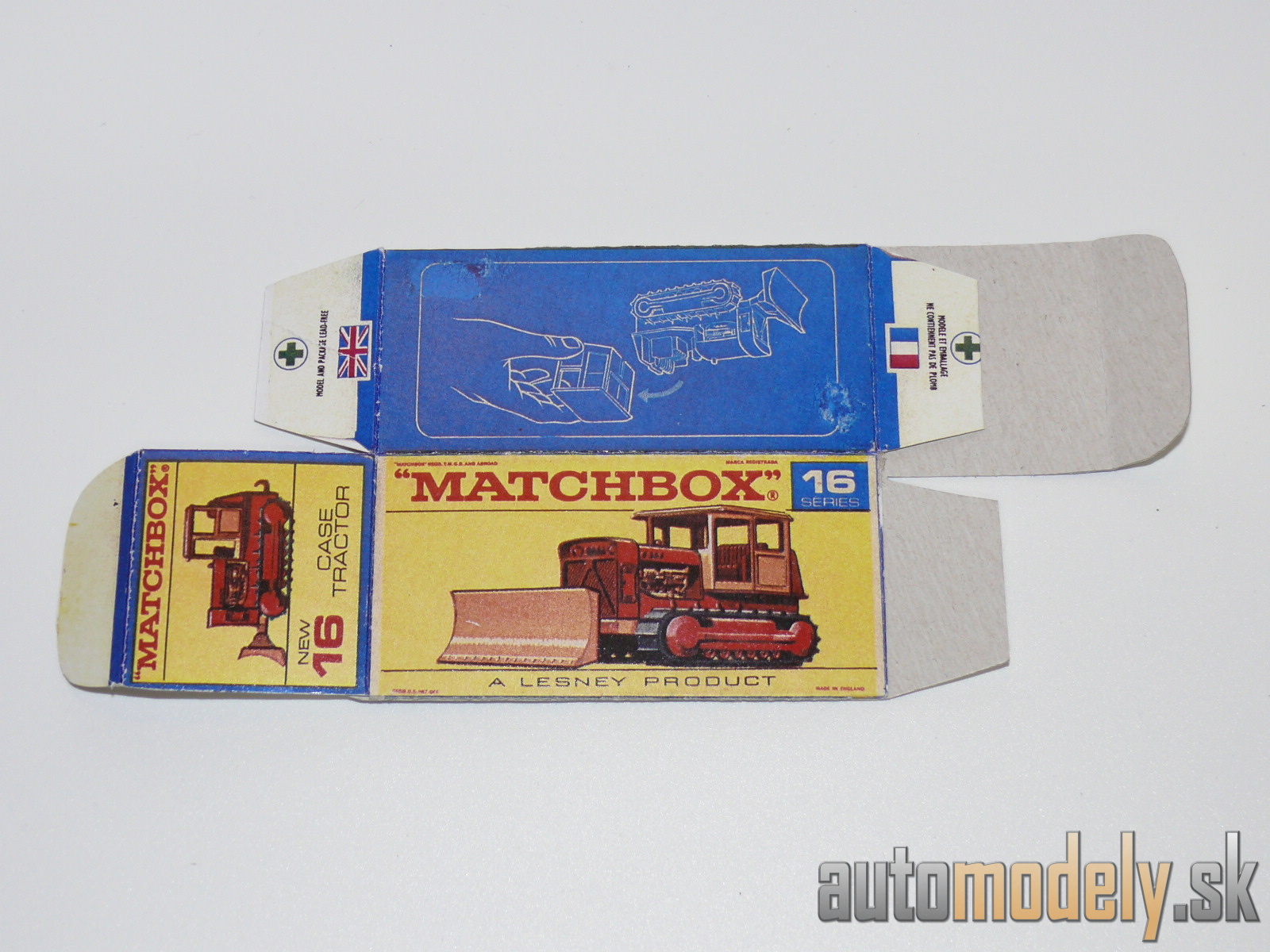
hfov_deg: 31.7
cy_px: 476
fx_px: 2238
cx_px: 635
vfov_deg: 24.0
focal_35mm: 61
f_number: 4
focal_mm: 10.2
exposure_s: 1/30
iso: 100
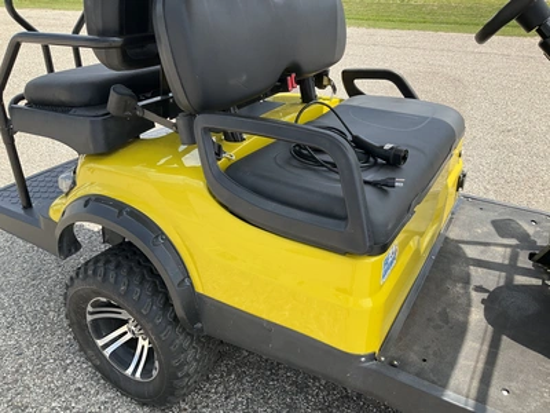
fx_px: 461
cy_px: 206
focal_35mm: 29
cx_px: 275
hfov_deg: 61.7
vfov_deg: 48.2
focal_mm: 3
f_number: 1.8
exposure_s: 1/829
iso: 25
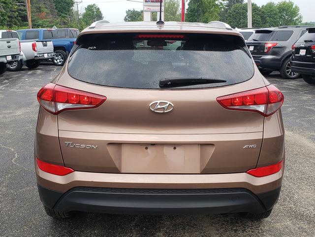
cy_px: 118
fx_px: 237
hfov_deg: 67.3
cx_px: 158
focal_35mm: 26
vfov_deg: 53.1
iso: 50
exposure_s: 1/333
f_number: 2.4
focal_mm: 4.3
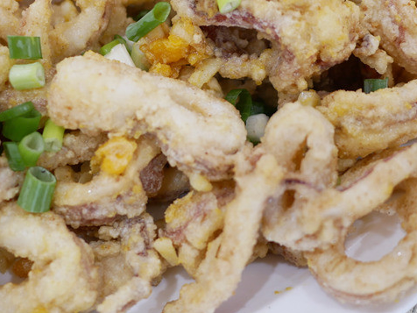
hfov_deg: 30.7
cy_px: 111
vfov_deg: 23.2
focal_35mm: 63
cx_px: 185
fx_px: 759
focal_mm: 15
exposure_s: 1/60
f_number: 1.7
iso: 250
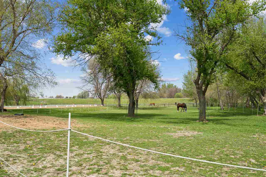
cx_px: 133
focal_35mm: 35
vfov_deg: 37.8
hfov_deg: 54.4
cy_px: 88
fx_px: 259
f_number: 8
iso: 400
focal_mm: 35
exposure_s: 1/1250
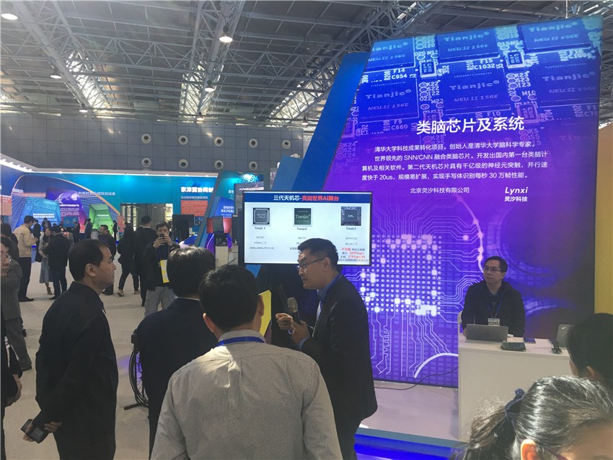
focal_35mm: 29
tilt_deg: +0.4
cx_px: 306
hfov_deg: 61.7
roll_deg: -0.2
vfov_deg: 48.2
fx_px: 513
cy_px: 230
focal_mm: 4.15
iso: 32
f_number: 2.2
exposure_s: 1/33
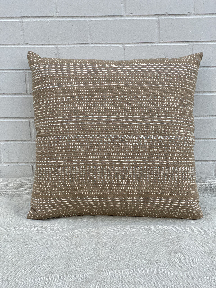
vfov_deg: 36.8
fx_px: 433
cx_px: 108
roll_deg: +1.0
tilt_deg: -18.0
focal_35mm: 52
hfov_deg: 28.0
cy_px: 144
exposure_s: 1/122
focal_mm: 6
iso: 100
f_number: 2
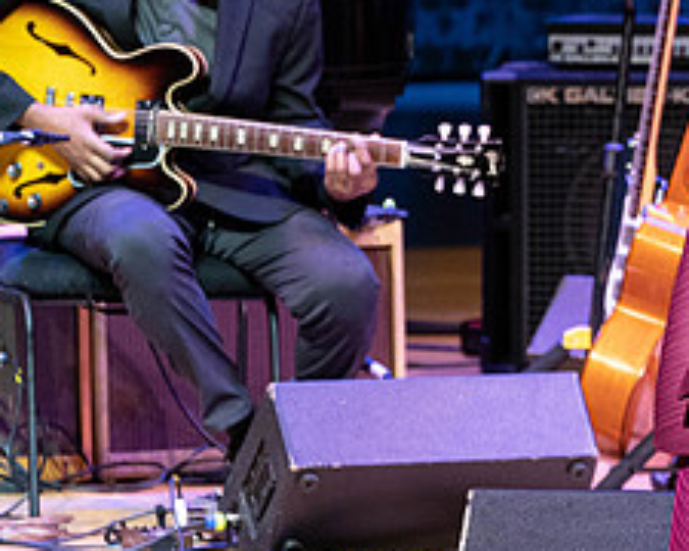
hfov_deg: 2.3
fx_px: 17047
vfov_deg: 1.9
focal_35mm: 836
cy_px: 279
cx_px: 769
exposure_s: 1/250
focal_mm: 333
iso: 4000
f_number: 5.6
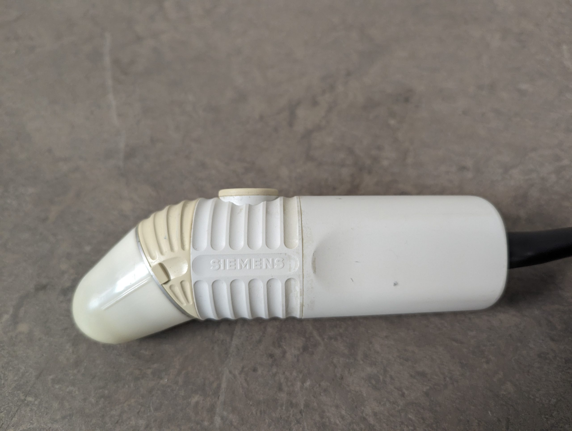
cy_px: 216
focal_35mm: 24
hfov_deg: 71.5
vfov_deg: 56.9
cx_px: 286
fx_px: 397
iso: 458
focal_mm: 6.81
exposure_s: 1/57.3
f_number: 1.85
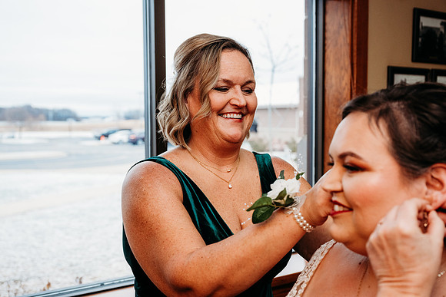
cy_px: 148
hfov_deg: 48.4
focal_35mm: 40
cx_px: 223
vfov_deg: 33.4
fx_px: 496
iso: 1250
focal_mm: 40
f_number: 4.5
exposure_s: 1/200
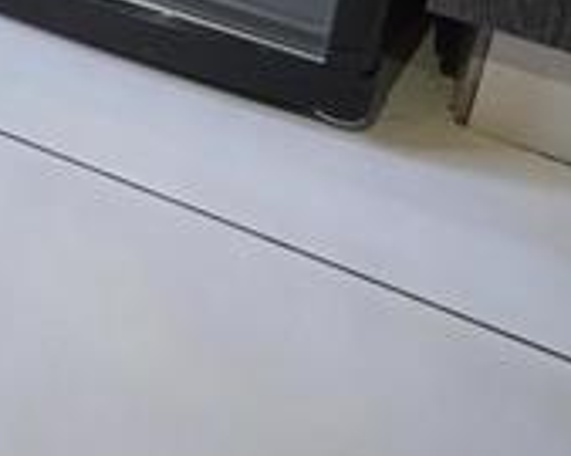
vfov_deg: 18.2
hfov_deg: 28.4
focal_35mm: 60
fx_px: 1013
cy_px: -429
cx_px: -68
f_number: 1.9
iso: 640
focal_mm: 2.2
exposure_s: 1/50
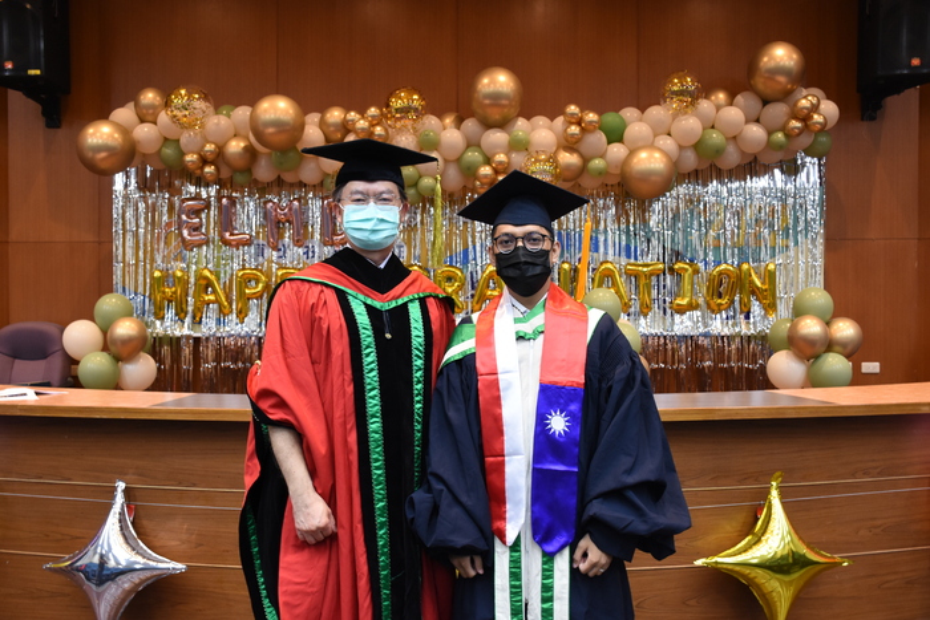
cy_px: 310
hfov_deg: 55.1
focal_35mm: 34
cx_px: 465
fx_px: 891
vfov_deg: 38.4
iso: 1000
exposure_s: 1/60
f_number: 4
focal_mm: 23
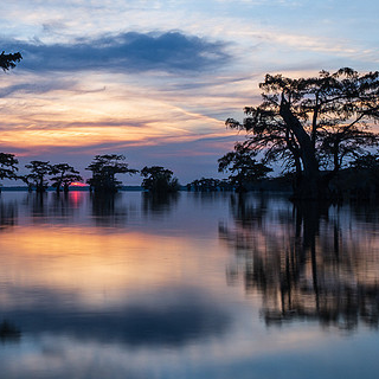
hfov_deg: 29.7
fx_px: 706
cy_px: 191
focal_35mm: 57
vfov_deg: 30.0
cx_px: 113
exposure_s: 2.5
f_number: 16
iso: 200
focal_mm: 24.7
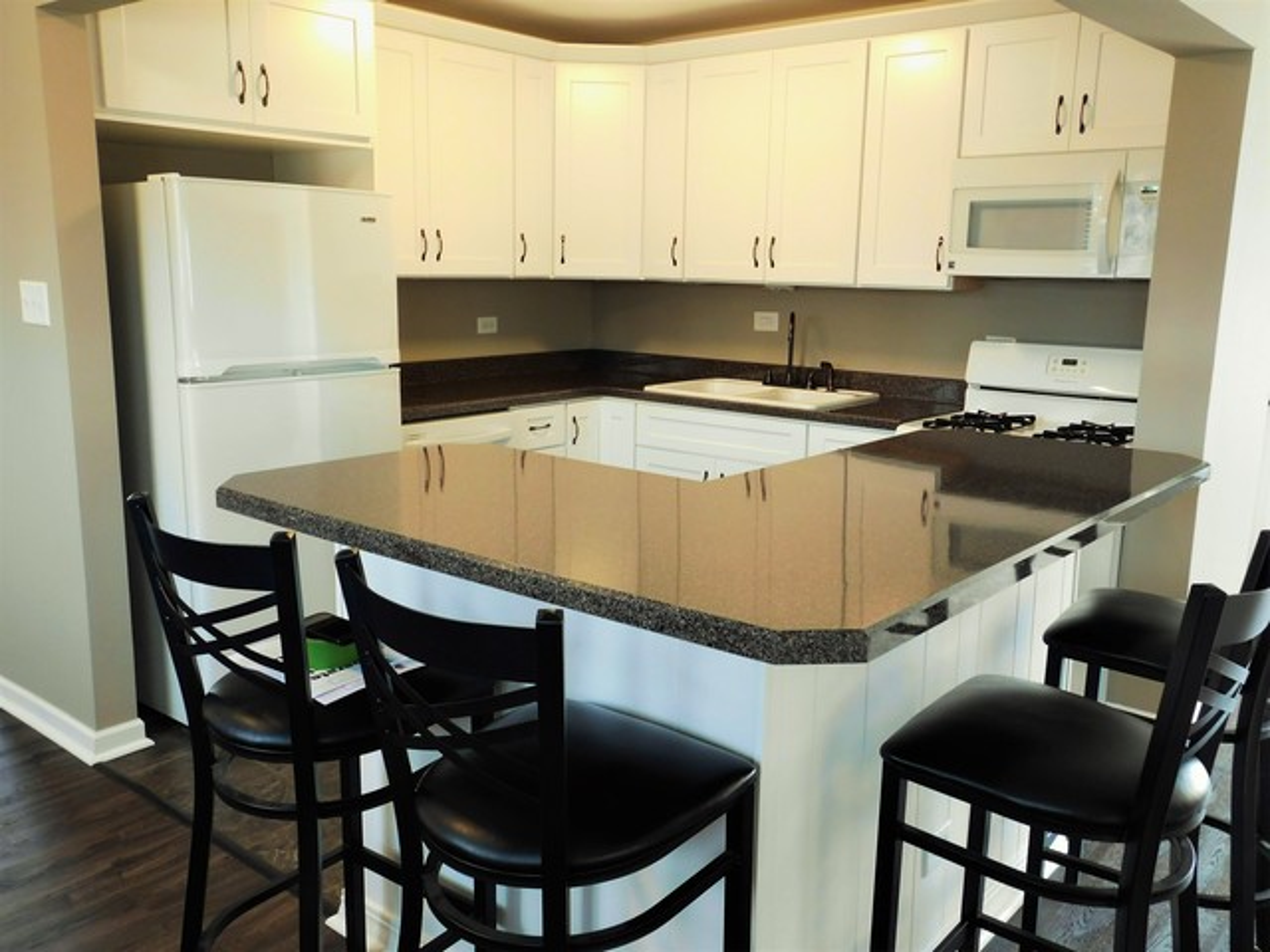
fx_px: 1101
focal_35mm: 30
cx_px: 635
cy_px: 476
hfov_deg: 60.0
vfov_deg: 46.8
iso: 280
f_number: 3.2
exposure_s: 1/30
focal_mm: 5.3
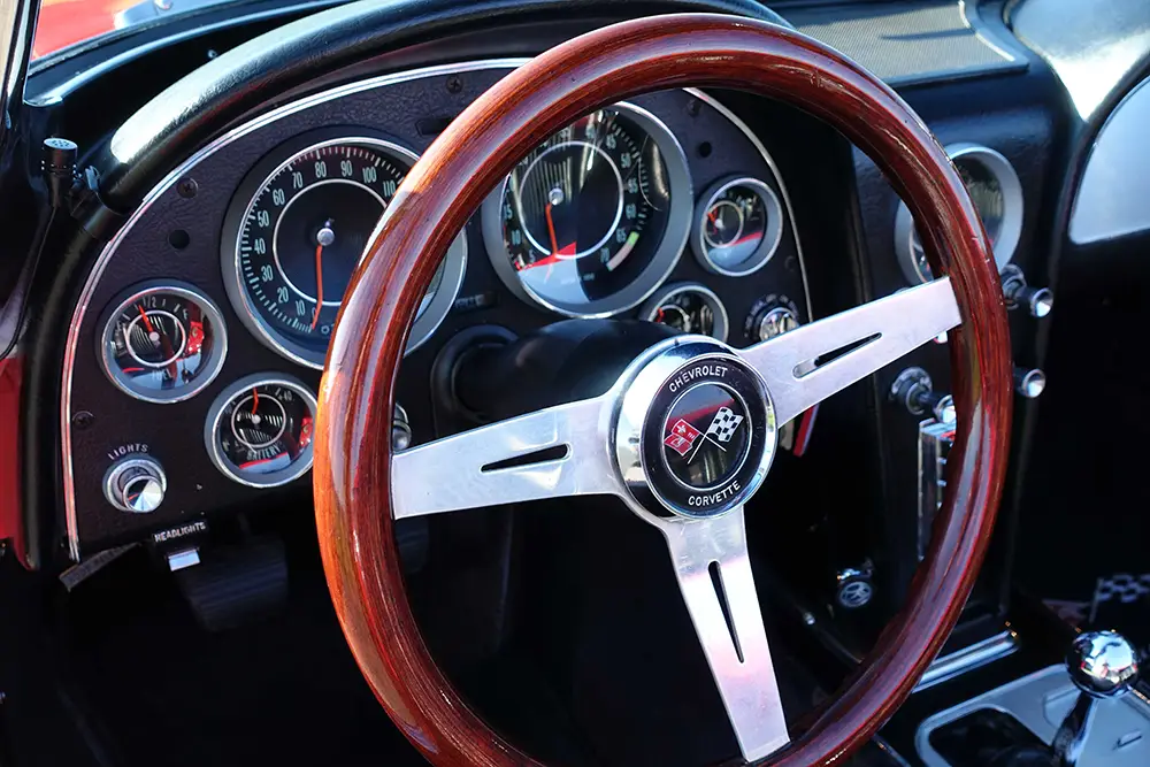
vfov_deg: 35.1
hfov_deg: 50.7
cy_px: 384
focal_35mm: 38
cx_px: 575
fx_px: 1214
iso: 125
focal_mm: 14.1
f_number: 4
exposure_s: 1/80
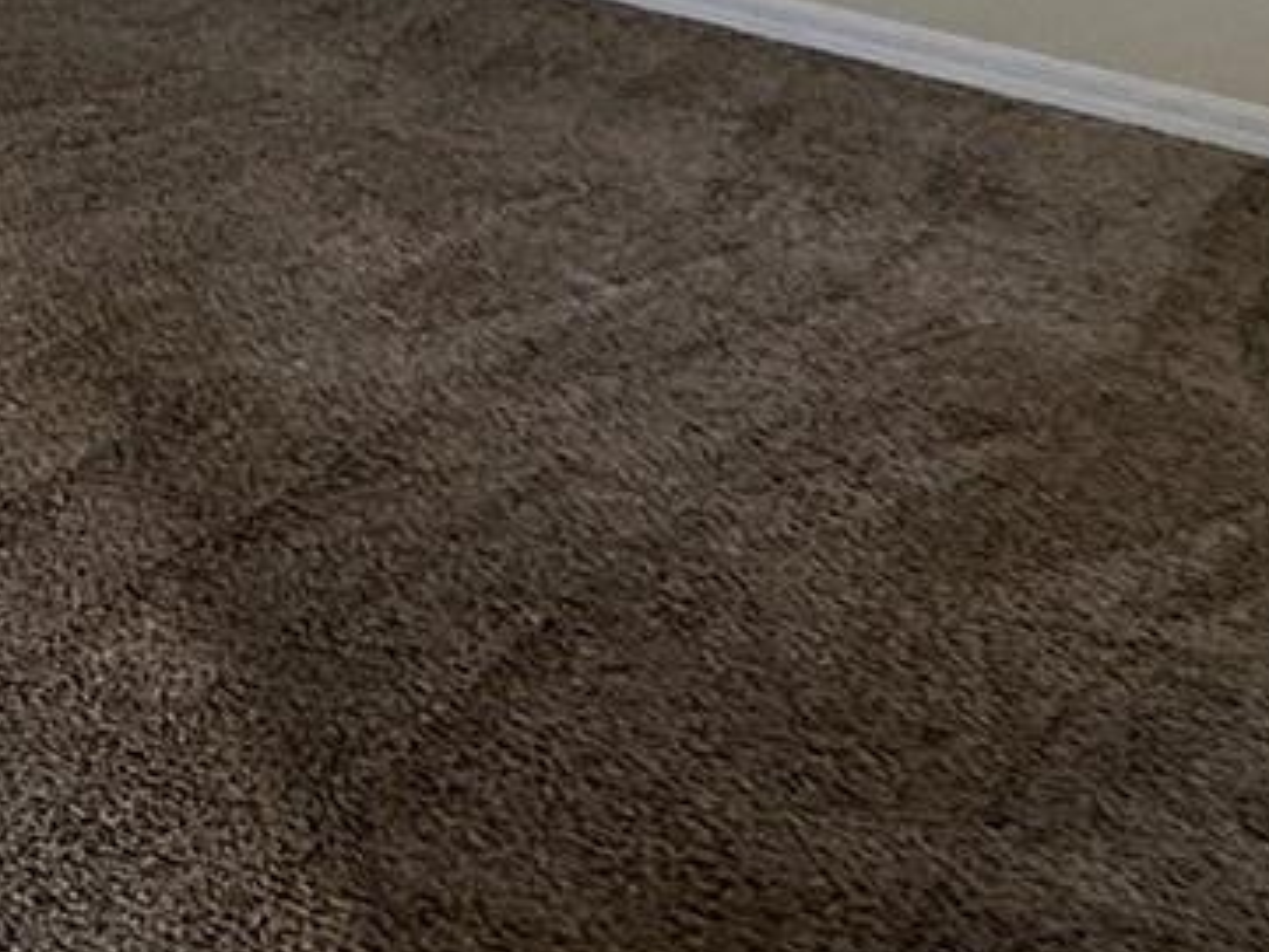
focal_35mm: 62
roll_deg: -0.2
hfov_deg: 22.3
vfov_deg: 19.5
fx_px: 2274
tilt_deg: -3.7
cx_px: -872
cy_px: -604
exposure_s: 1/99
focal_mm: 2.22
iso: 160
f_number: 2.2
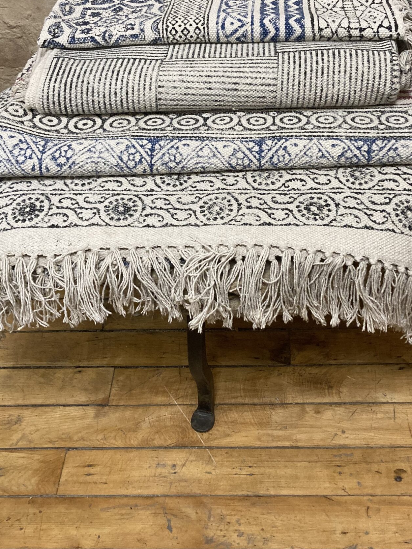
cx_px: 236
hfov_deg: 33.5
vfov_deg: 43.3
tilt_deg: -39.1
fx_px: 682
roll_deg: +3.9
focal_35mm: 43
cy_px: 188
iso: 200
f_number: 1.8
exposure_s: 1/60
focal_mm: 3.99
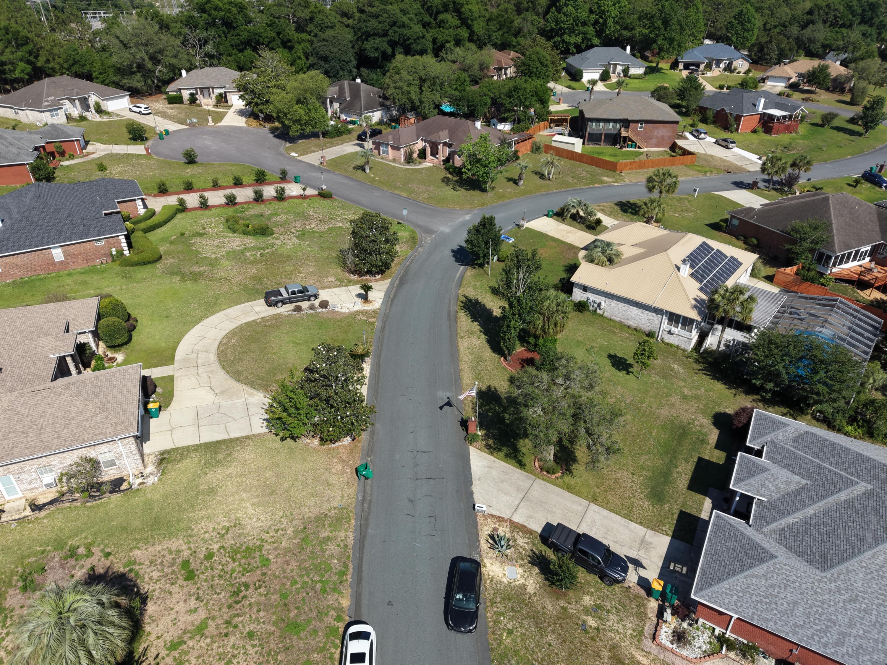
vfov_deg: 56.8
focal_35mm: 24
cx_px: 444
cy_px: 332
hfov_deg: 71.6
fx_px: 615
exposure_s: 1/5000
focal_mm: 8.67
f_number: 1.8
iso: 150
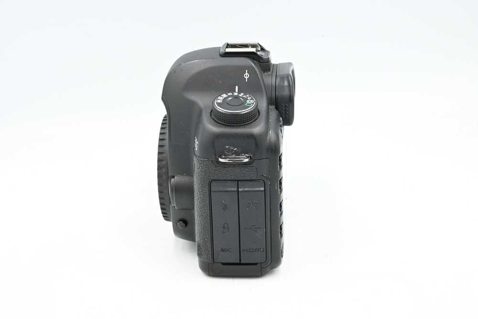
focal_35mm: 63
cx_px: 239
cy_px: 160
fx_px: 837
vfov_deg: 21.6
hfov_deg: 31.9
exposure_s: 1/8
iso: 100
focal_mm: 63
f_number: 14
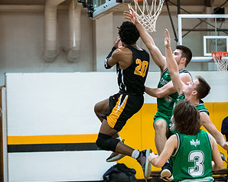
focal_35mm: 149
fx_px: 1005
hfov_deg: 12.9
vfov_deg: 10.4
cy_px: 109
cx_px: 114
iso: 3200
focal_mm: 70
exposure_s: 1/400
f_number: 2.8
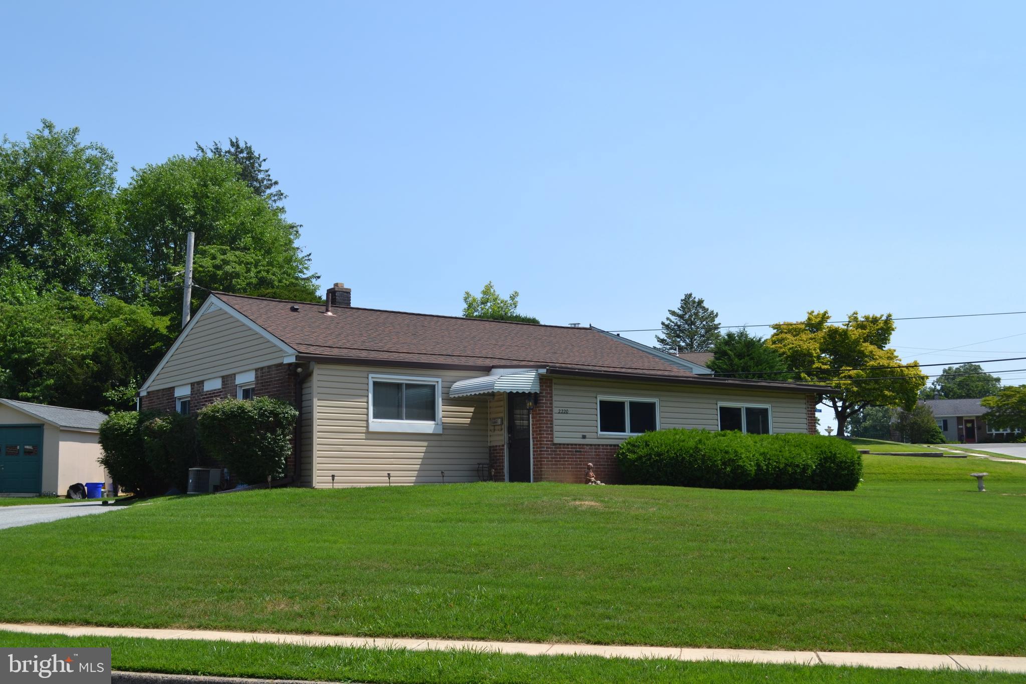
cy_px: 342
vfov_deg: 30.8
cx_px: 513
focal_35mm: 44
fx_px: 1240
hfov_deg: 45.0
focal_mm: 29
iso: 100
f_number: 8
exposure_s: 1/250
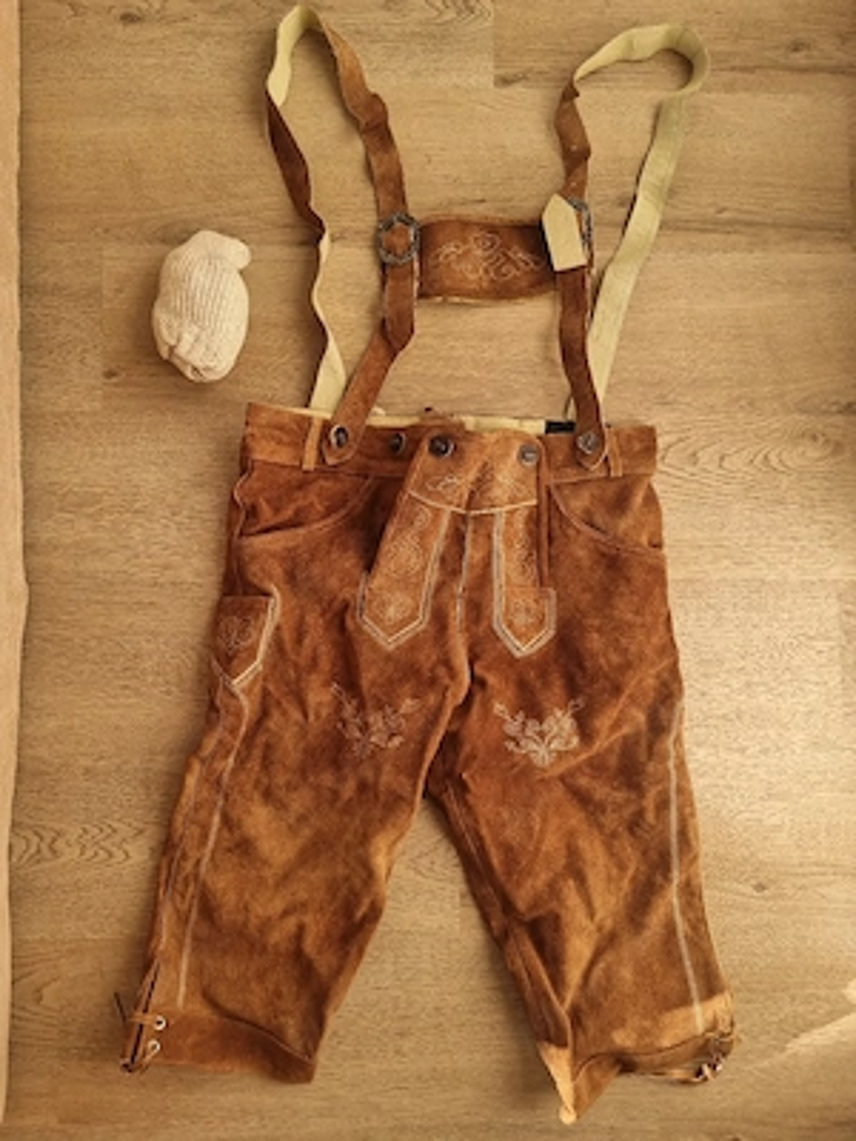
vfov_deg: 71.6
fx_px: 791
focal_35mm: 24
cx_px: 428
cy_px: 570
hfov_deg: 56.8
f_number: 1.8
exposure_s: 1/182
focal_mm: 6.7
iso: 50
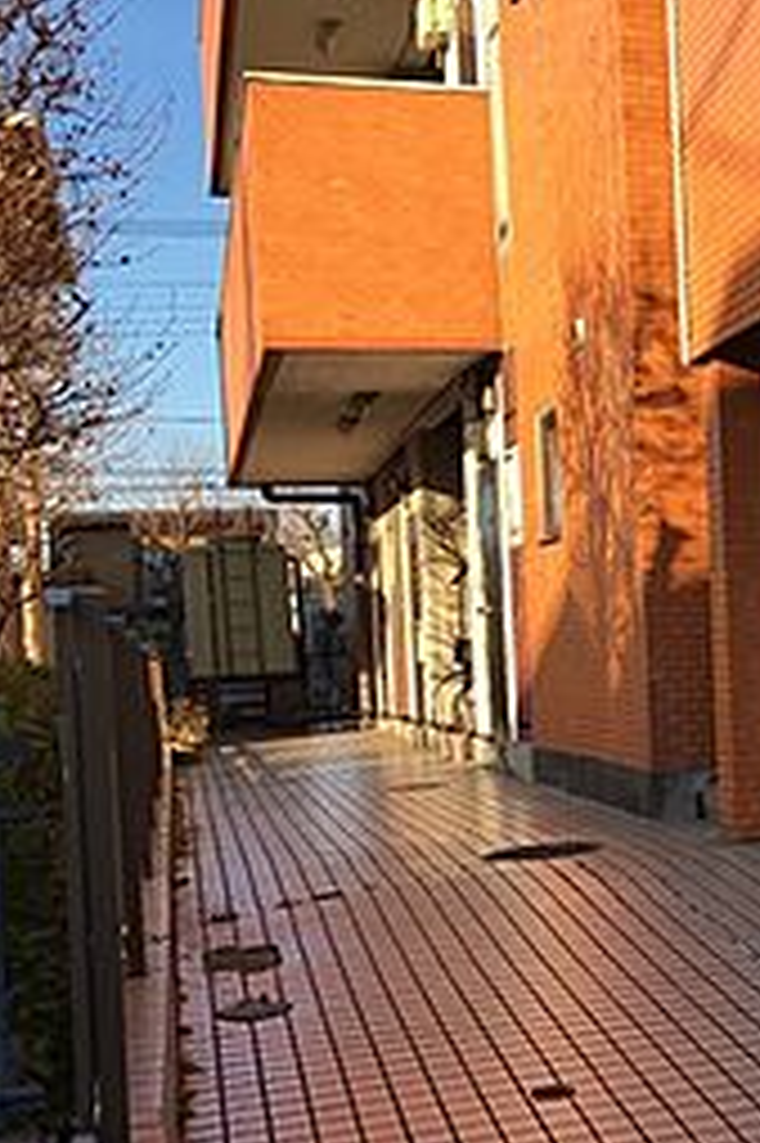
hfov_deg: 22.7
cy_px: 716
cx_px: 787
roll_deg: +2.5
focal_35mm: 57
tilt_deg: -1.7
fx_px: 1807
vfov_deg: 34.9
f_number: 2.2
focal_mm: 4.15
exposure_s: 1/601
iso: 25
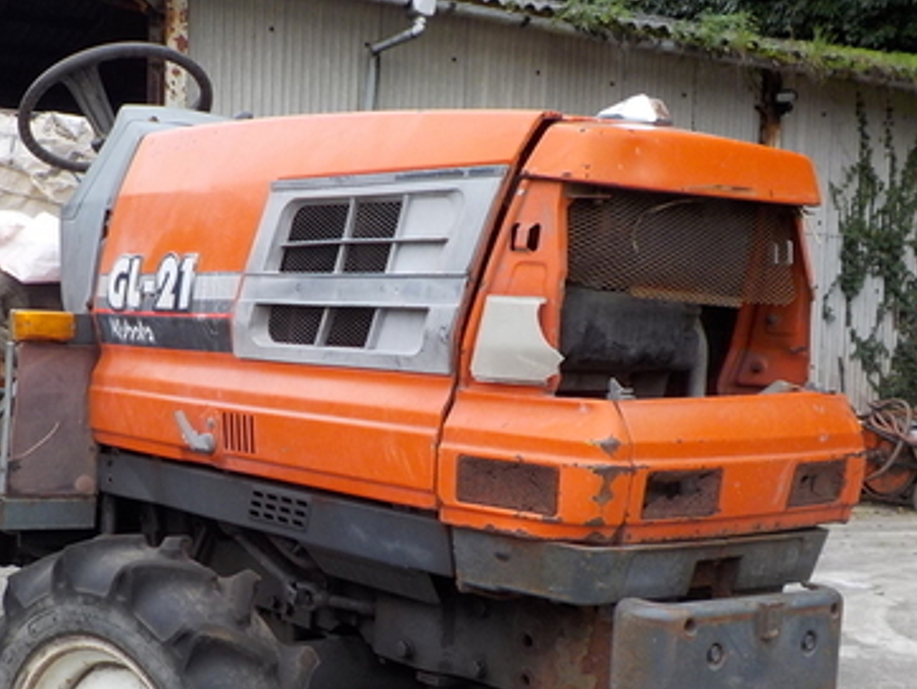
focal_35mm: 53
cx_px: 319
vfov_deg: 27.4
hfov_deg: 35.8
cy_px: 438
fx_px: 1405
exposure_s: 1/320
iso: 125
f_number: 3.3
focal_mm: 4.1
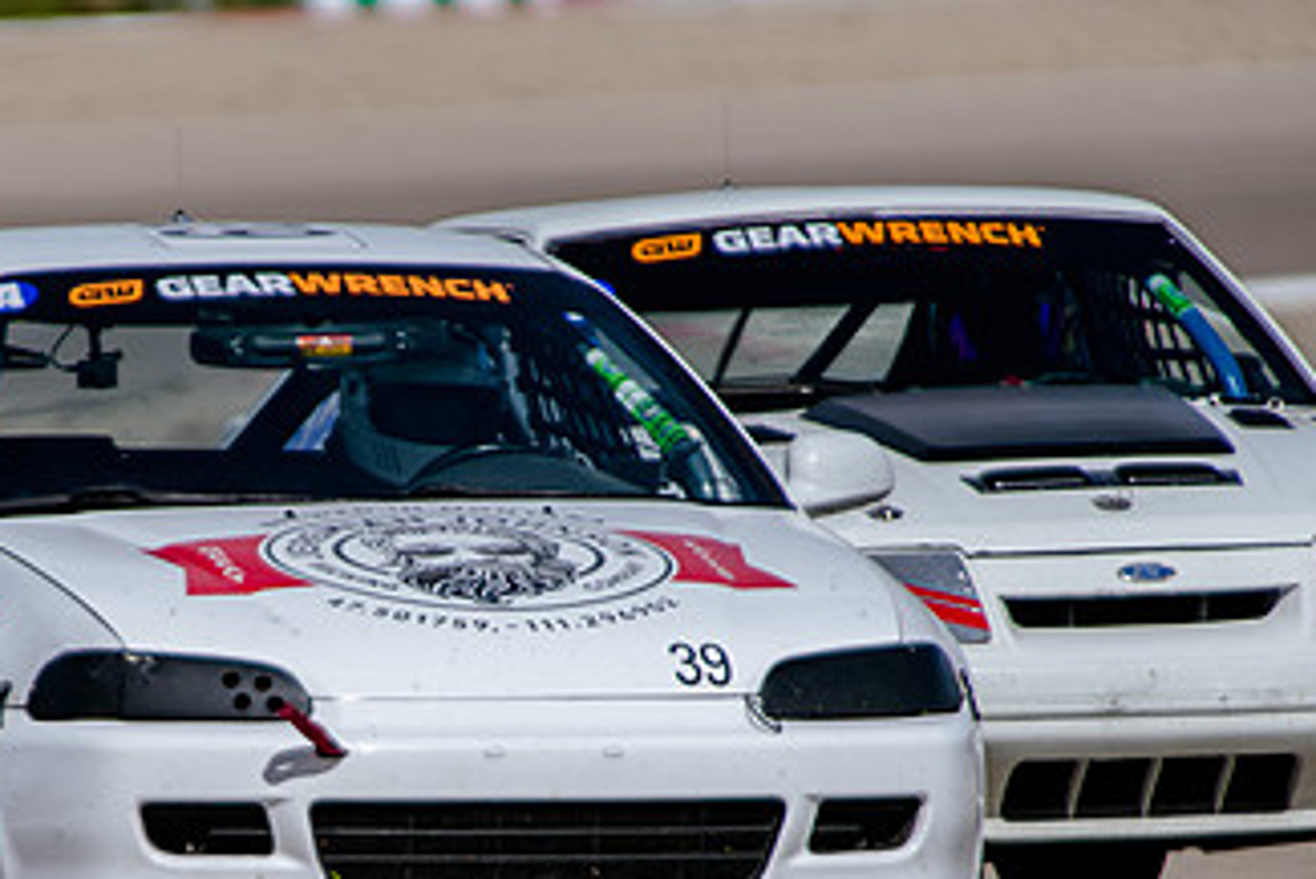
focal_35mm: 922
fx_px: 33718
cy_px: 862
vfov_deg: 1.5
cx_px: 299
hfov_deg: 2.2
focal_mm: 400
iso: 64
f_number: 5.6
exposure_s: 1/640
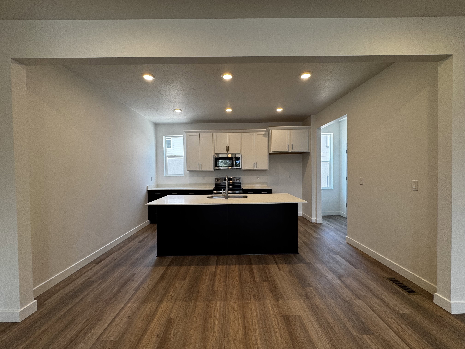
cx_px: 232
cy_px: 174
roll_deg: +0.8
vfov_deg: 85.7
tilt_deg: -1.2
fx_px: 188
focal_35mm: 14
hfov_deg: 102.1
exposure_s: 1/120
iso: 80
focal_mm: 2.22
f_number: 2.2
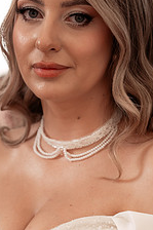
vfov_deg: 13.6
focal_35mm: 151
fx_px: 964
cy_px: 168
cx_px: 59
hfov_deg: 9.1
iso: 1600
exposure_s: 1/250
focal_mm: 75
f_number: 3.2
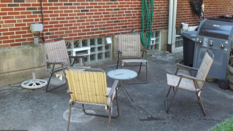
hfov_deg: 50.5
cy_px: 50
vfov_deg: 29.6
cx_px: 118
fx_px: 247
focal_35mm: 40
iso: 64
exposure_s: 1/50
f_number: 3.1
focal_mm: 6.5
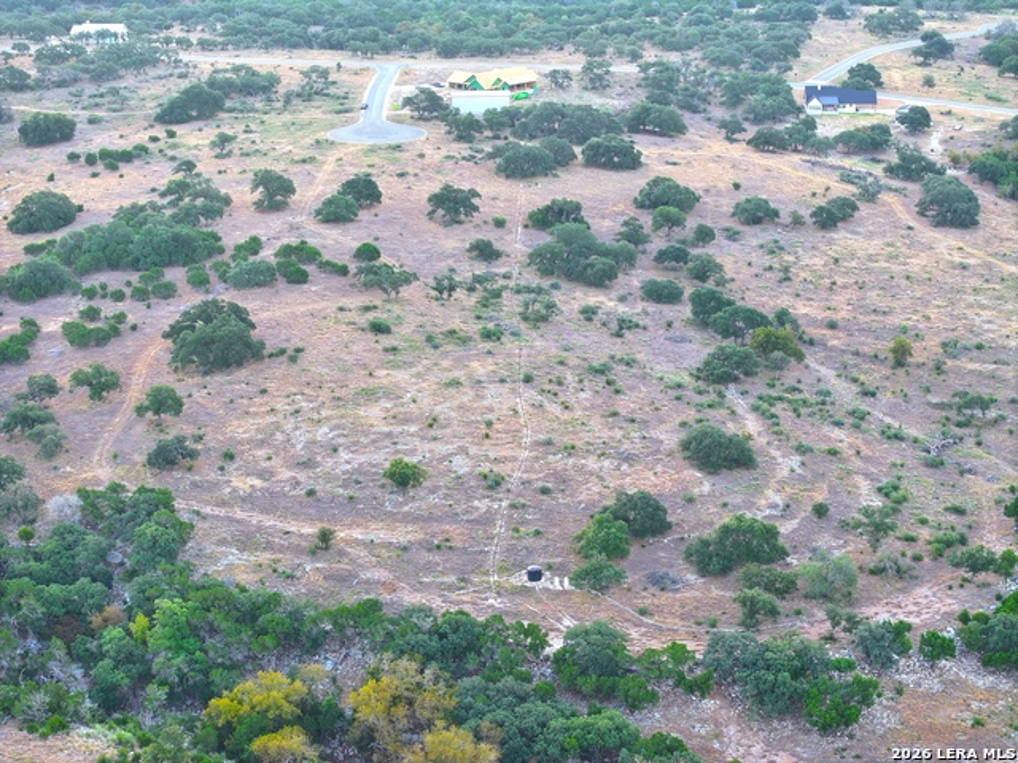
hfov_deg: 27.8
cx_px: 509
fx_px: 2059
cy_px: 382
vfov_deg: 21.0
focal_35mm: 70
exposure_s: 1/15
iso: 100
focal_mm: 19.35
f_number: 2.8
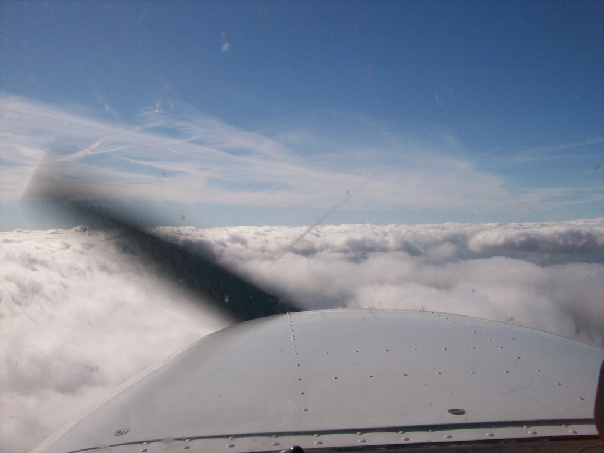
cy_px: 226
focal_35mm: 36
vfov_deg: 39.6
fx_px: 628
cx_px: 302
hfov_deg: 51.4
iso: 80
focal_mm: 6
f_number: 4.8
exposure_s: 1/1401
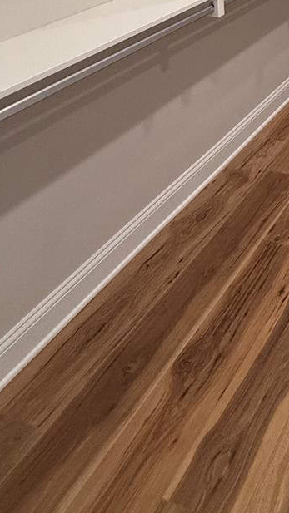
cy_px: -97
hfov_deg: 25.3
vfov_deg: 39.1
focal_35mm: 38
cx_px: 408
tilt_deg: -6.6
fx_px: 518
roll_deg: +0.2
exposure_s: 1/120
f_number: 2.2
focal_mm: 2.22
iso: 320
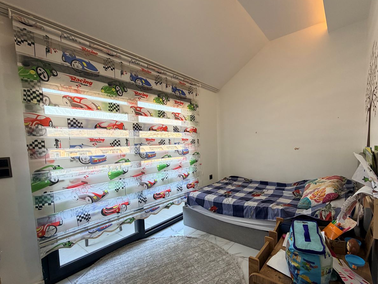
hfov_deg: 90.7
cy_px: 158
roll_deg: +2.3
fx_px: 186
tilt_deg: -5.0
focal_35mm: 17
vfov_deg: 74.4
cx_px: 209
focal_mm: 2.22
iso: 160
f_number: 2.2
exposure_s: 1/121
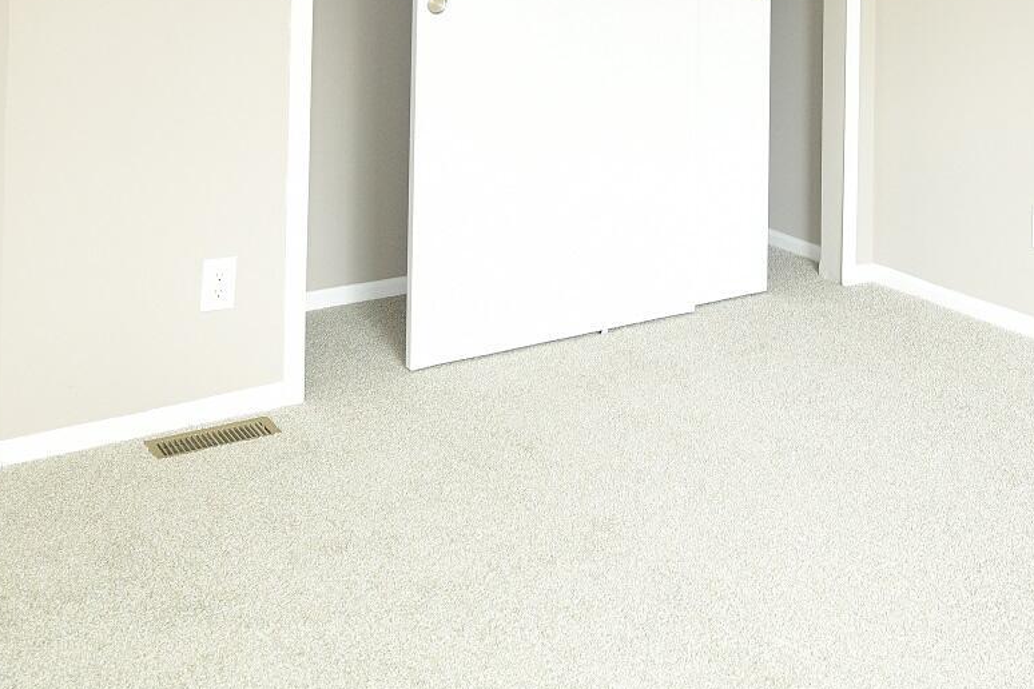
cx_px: 719
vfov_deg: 25.1
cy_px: -148
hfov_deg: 40.4
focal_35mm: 48
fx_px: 1379
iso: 1000
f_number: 6.3
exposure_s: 1/20
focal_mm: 18
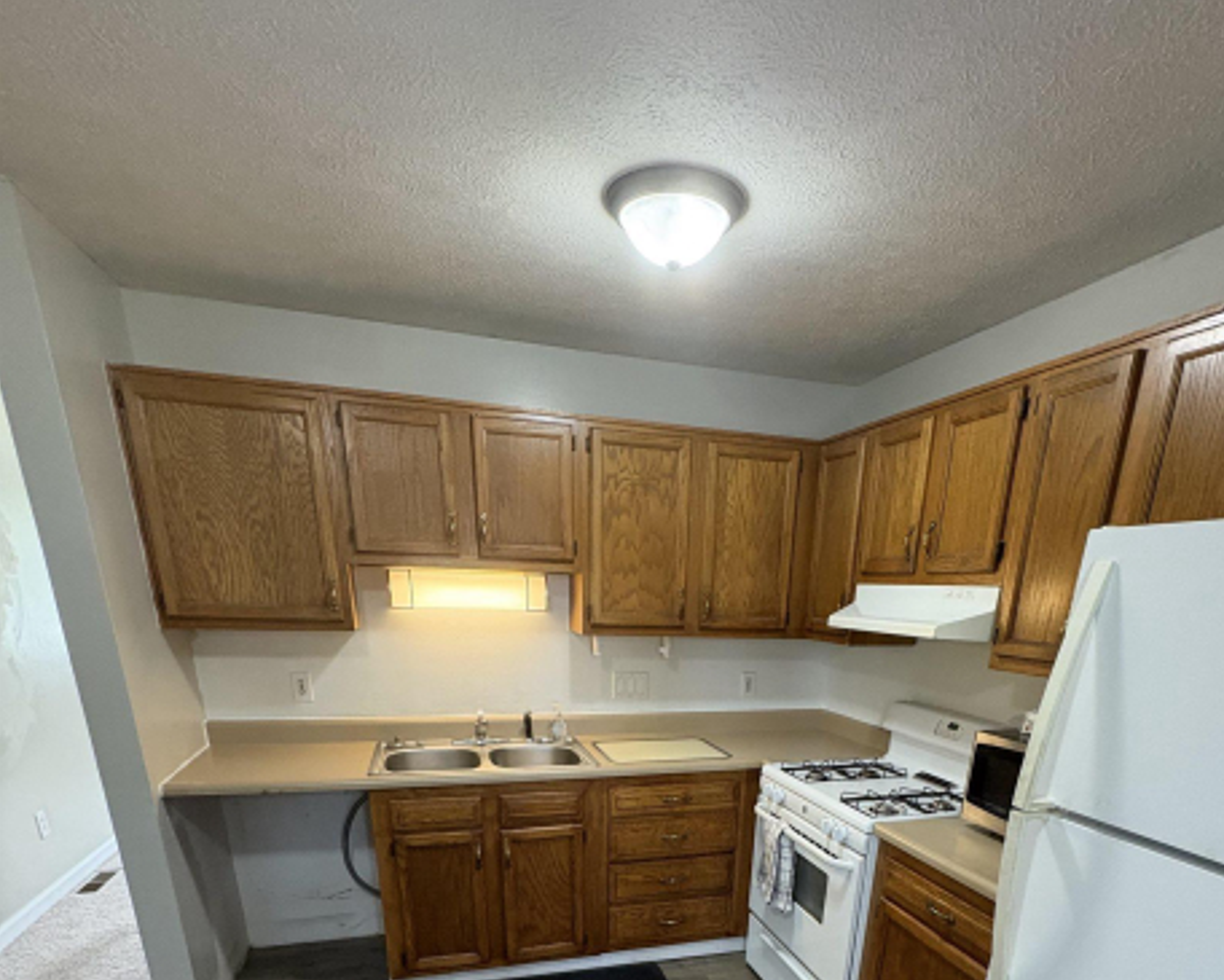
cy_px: 855
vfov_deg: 59.5
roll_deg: -1.9
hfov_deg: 80.2
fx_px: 725
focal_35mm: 20
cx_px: 668
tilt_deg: -19.7
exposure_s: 1/60
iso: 500
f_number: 2.2
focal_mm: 2.22
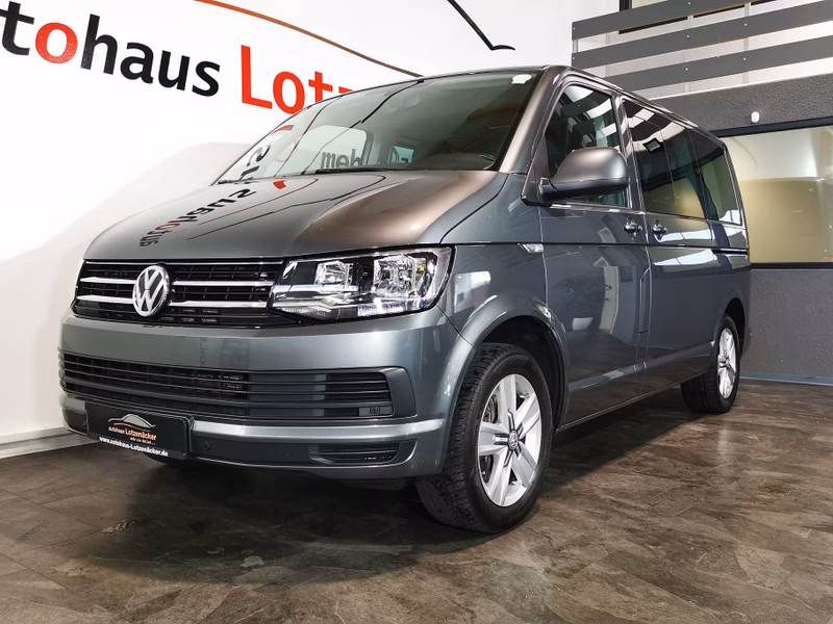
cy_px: 312
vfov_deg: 44.2
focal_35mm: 32
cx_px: 416
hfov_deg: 56.8
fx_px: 770
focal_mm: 5.58
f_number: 1.8
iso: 200
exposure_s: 1/50
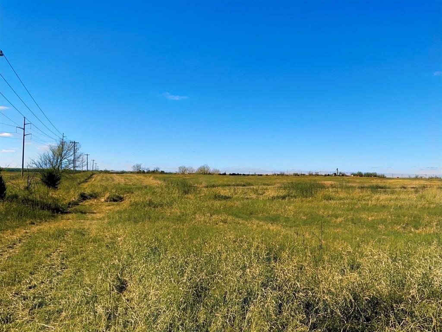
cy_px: 166
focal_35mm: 29
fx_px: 370
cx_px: 221
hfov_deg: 61.7
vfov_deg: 48.2
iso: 16
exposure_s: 1/2538
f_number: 1.8
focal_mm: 3
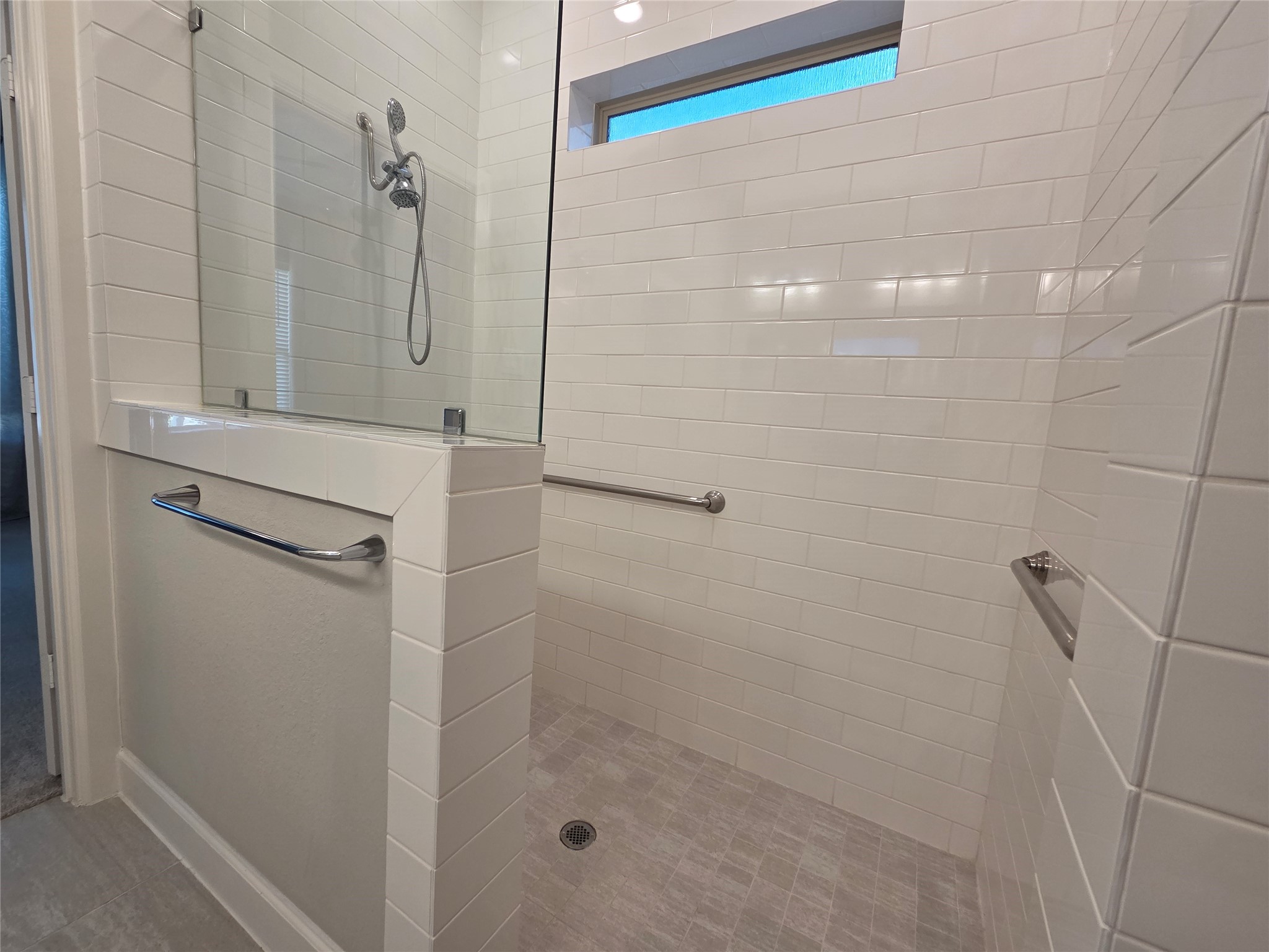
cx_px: 634
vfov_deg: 89.9
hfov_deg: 106.2
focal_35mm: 13
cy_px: 476
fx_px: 477
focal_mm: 2.2
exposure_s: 1/120
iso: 125
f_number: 2.2
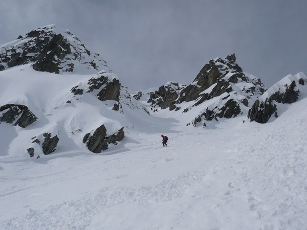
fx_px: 488
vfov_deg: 26.6
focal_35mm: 55
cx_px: 154
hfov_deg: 34.9
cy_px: 115
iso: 100
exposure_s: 1/1300
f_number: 9
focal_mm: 6.6
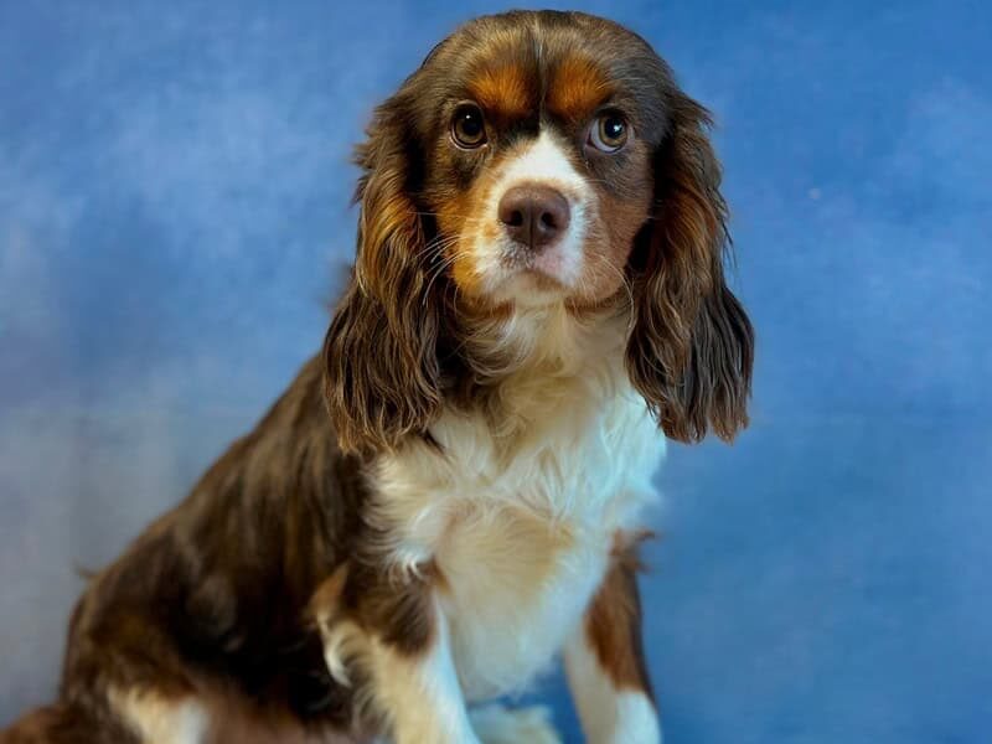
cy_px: 372
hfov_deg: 39.7
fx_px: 1376
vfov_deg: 30.3
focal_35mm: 48
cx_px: 496
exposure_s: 1/79
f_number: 1.8
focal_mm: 6.9
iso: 125
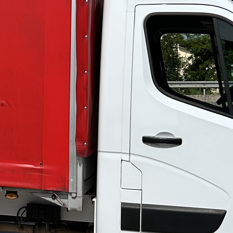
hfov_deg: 16.3
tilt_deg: +2.3
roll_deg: +1.3
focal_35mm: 104
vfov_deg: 16.7
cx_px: -21
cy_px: 69
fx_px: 792
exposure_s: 1/7463
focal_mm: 5.7
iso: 50
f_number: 1.5
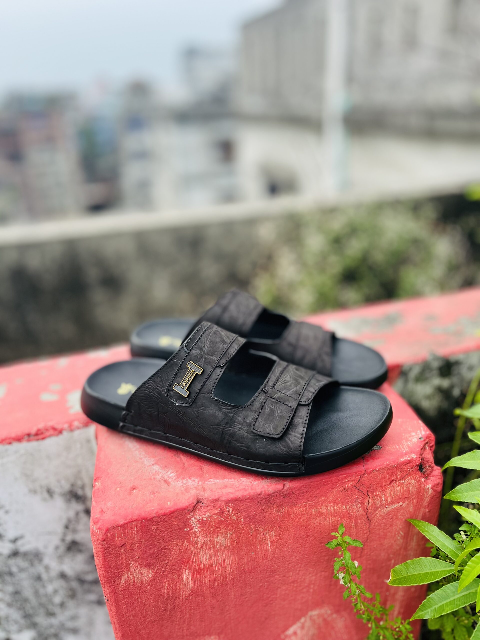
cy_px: 320
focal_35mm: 26
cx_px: 240
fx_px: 481
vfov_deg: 67.3
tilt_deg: -24.3
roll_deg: +3.6
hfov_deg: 53.1
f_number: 1.6
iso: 40
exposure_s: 1/257
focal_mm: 5.1
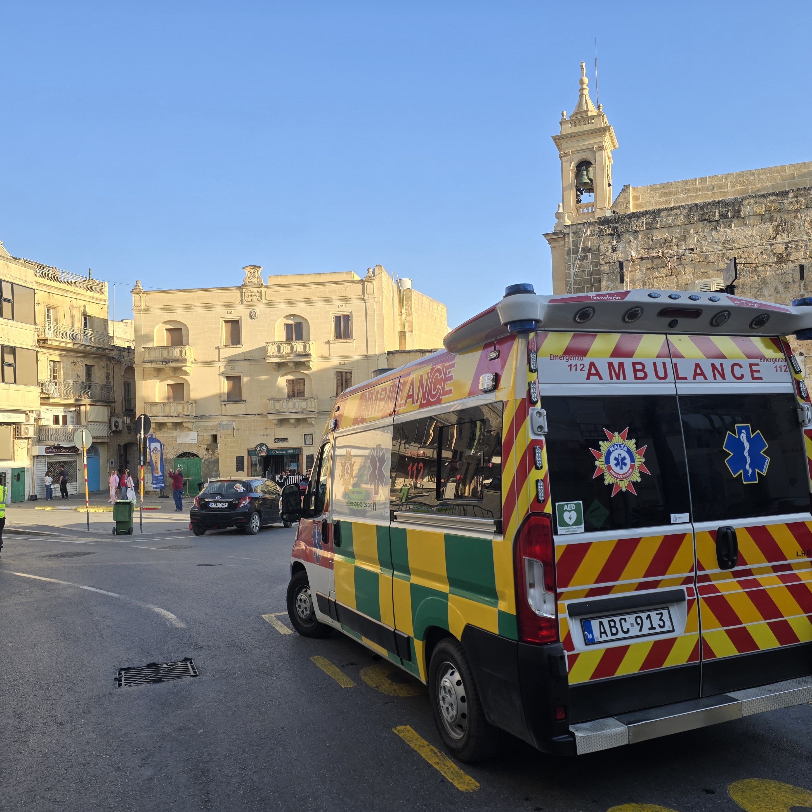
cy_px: 410
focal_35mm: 28
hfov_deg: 57.3
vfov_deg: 57.3
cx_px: 403
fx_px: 743
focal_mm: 6.3
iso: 12
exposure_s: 1/351
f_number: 1.7
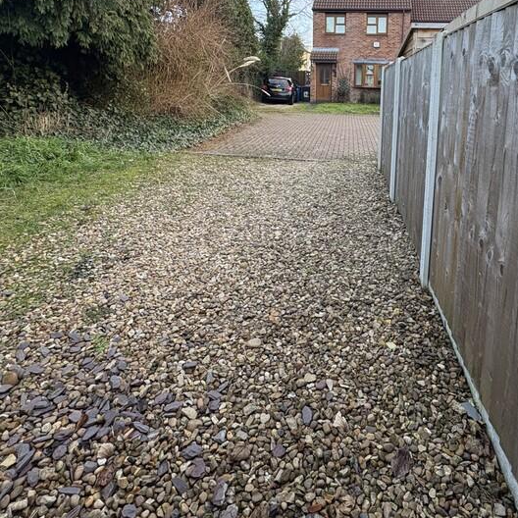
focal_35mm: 24
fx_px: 406
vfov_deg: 62.1
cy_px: 142
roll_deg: +0.0
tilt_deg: -7.4
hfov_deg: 64.0
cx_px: 329
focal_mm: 2.22
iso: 200
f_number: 2.2
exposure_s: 1/99
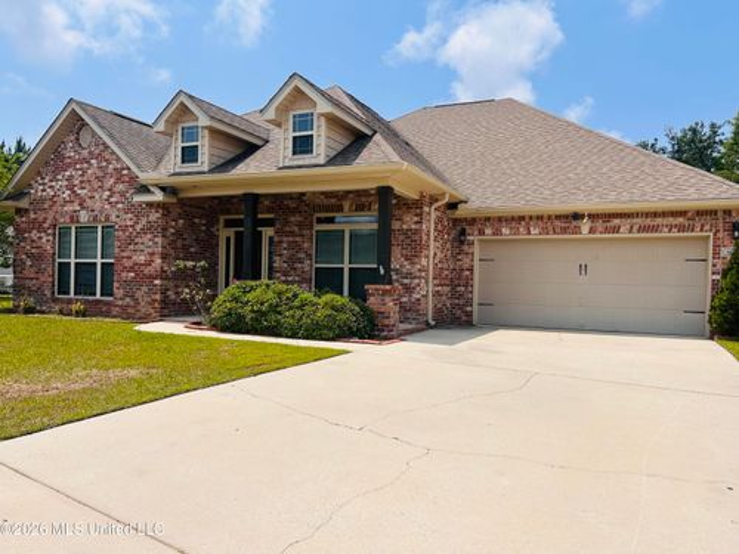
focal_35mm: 26
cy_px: 277
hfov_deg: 67.3
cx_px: 370
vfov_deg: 53.1
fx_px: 555
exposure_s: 1/7463
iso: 50
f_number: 1.5
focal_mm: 5.7
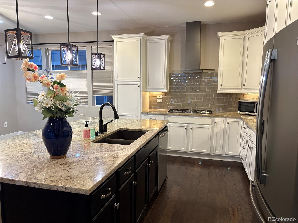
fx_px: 224
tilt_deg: -5.8
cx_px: 149
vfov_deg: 53.1
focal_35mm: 26
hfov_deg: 67.3
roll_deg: -0.4
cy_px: 112
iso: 200
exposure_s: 1/59
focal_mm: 5.96
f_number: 1.6
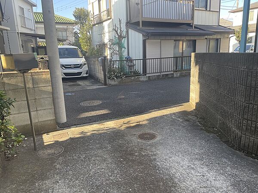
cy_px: 96
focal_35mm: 26
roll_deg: +1.1
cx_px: 129
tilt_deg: -13.0
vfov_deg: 53.1
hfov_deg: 67.3
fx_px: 194
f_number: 1.6
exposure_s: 1/259
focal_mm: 4.2
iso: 32
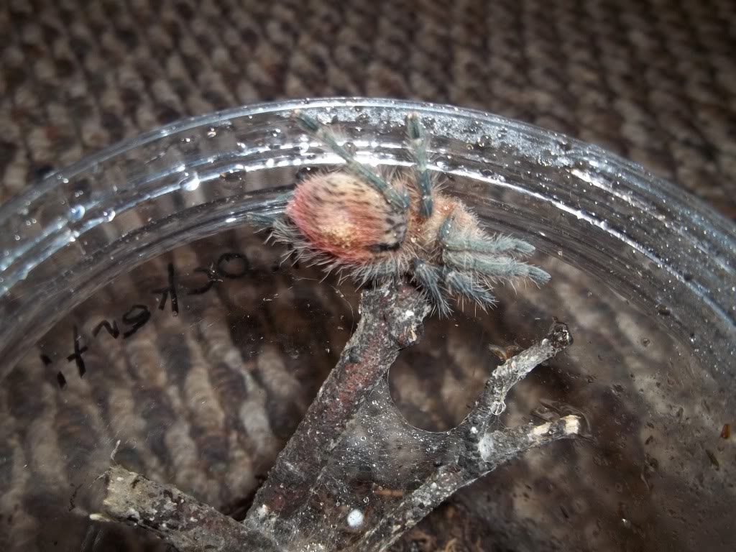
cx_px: 368
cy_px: 276
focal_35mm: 33
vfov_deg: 42.9
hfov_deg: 55.4
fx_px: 702
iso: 64
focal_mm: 5.9
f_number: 3.3
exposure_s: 1/30
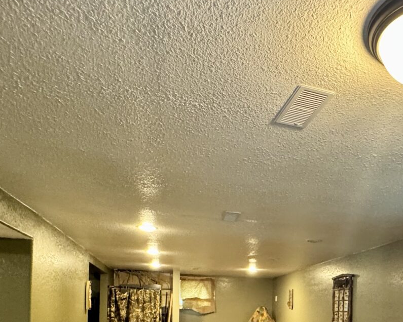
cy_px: 309
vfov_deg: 40.1
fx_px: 394
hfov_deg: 51.8
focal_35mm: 33
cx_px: 304
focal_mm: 2.22
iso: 640
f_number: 2.2
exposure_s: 1/60
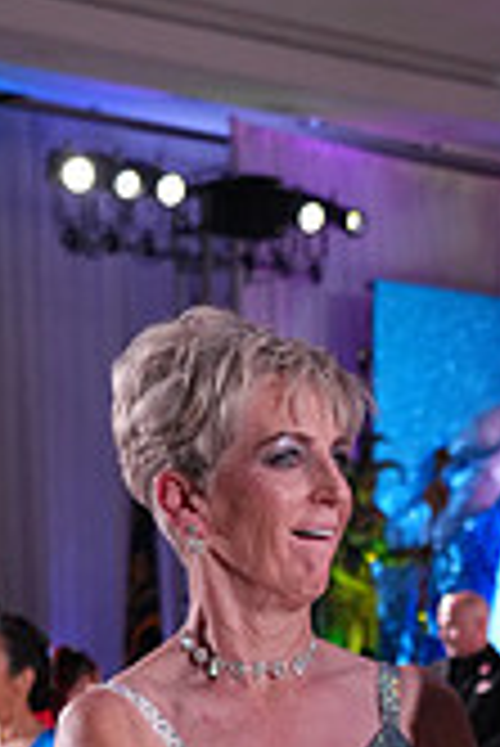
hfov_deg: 8.1
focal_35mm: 168
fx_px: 3492
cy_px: 1138
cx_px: 534
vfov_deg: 11.7
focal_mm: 48
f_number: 4
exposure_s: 1/500
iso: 2500
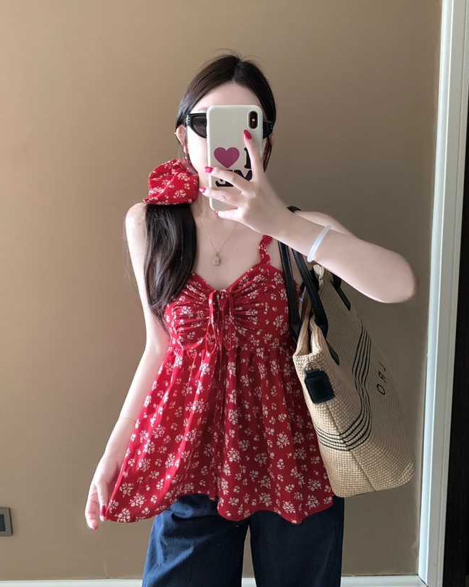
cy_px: 256
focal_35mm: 33
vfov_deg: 54.1
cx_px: 244
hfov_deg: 44.5
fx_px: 573
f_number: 1.8
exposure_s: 1/31
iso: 400
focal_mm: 4.25
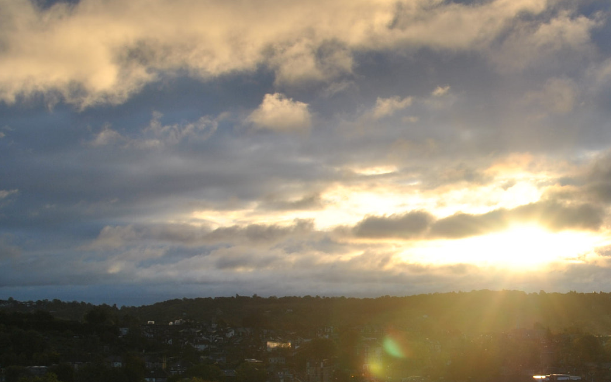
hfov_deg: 28.2
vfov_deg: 17.9
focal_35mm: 72
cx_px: 455
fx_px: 1199
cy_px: 304
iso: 100
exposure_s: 1/200
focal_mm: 24
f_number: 7.1
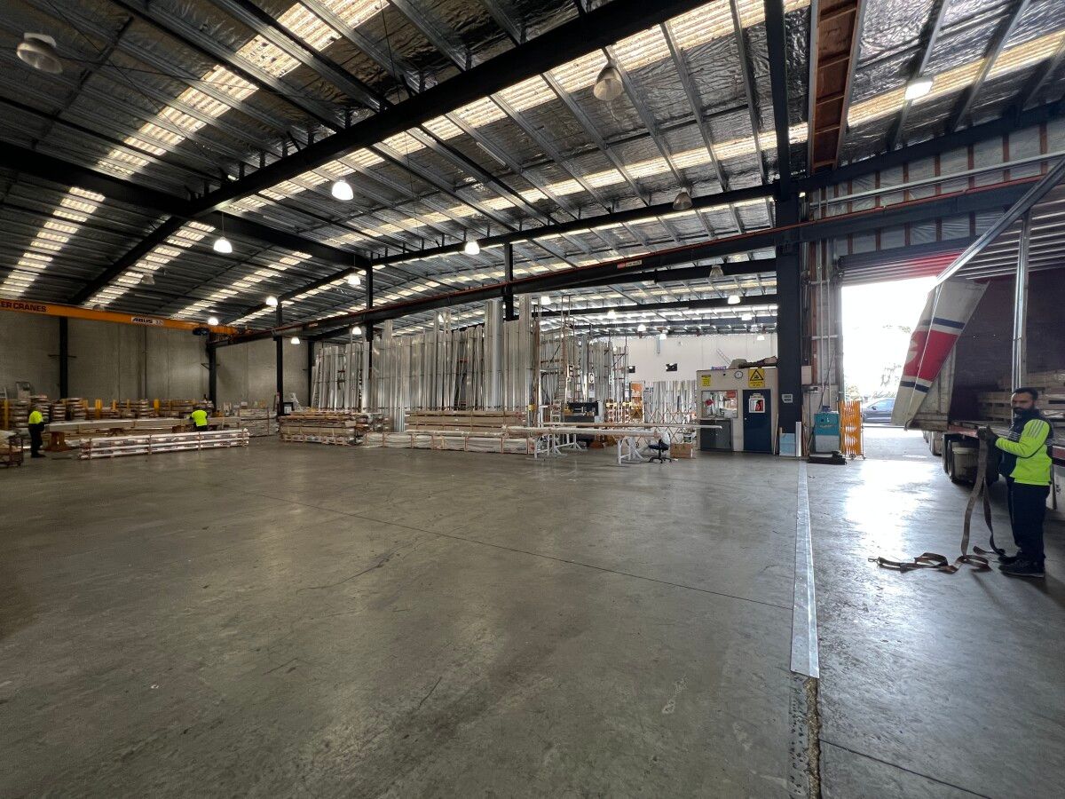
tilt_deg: -2.8
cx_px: 532
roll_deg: -0.1
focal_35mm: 13
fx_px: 400
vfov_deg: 89.9
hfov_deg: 106.2
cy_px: 400
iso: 160
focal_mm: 1.57
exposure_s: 1/100
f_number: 1.8
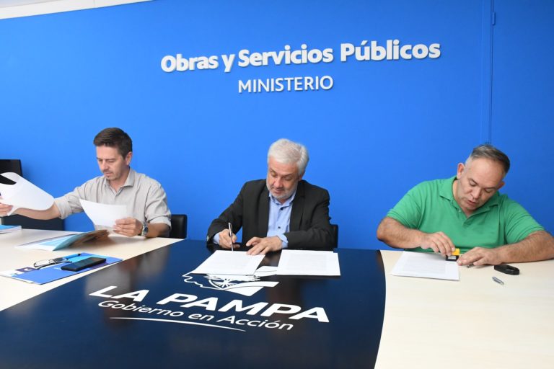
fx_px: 415
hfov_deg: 67.4
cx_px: 277
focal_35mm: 27
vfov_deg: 47.9
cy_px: 184
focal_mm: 18
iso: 3200
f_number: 8
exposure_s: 1/250
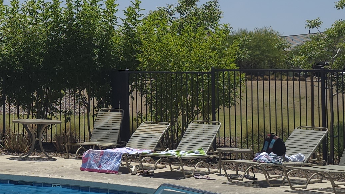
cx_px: -86
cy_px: 38
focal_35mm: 97
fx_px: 887
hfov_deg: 20.4
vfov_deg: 12.4
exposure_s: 1/780
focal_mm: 6.3
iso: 12
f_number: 1.7
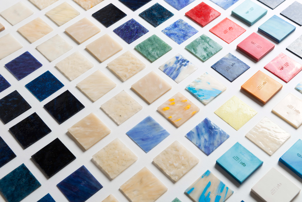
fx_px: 436
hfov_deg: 38.2
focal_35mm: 52
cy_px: 101
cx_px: 151
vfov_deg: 26.0
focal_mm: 52
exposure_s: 1/125
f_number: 8
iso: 80
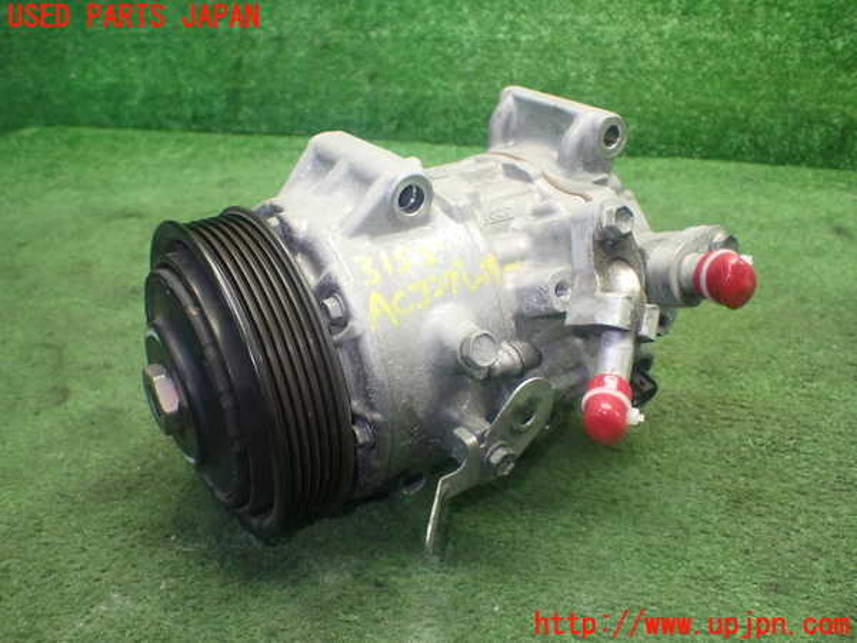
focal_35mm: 30
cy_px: 322
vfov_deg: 46.8
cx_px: 428
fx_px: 743
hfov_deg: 60.0
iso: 800
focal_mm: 5.4
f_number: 2.3
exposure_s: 1/125
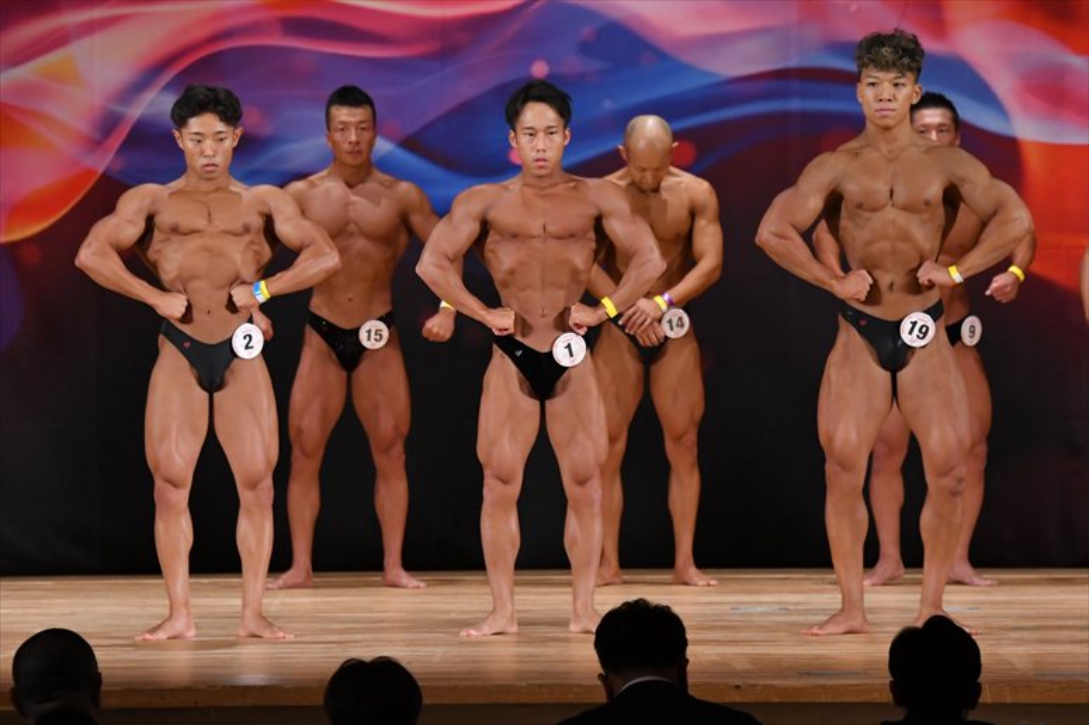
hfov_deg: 9.2
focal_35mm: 225
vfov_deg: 6.1
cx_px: 544
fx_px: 6803
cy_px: 362
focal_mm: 150
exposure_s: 1/400
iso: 3200
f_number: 5.6
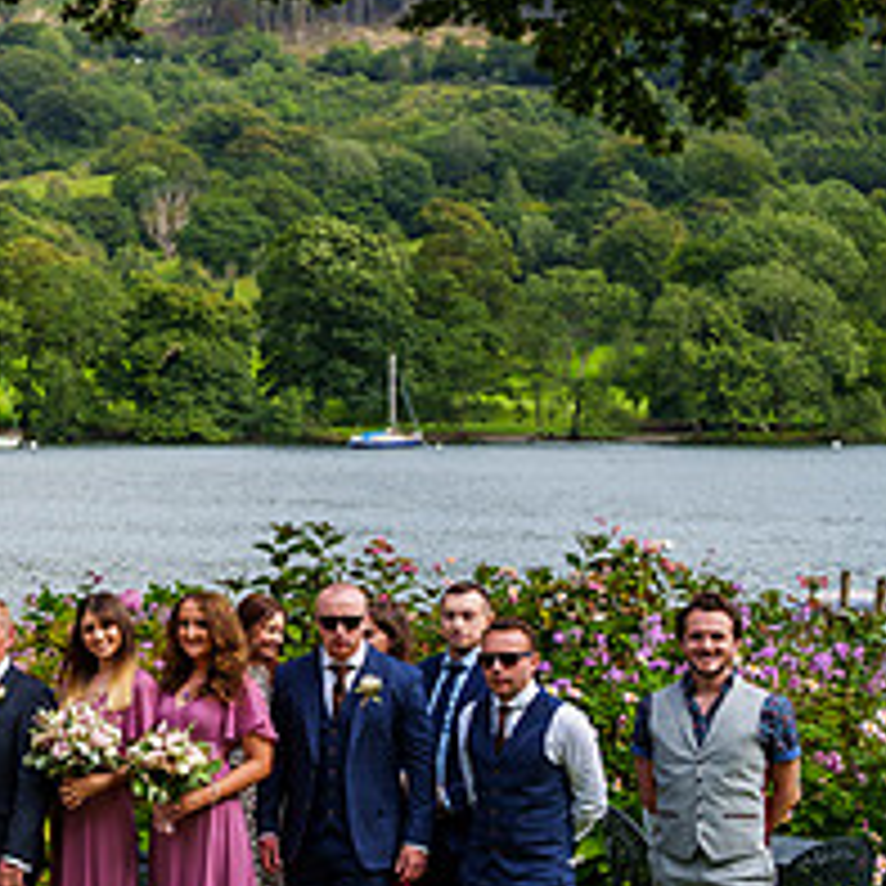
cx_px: -368
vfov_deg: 19.1
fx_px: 2606
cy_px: 731
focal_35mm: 90
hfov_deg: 17.7
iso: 400
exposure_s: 1/4000
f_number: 3.5
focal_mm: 35
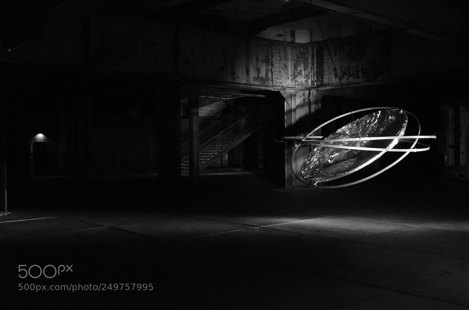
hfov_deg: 49.7
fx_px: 507
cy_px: 155
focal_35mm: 39
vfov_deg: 34.0
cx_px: 234
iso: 6400
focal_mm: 26
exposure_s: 1/100
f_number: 10
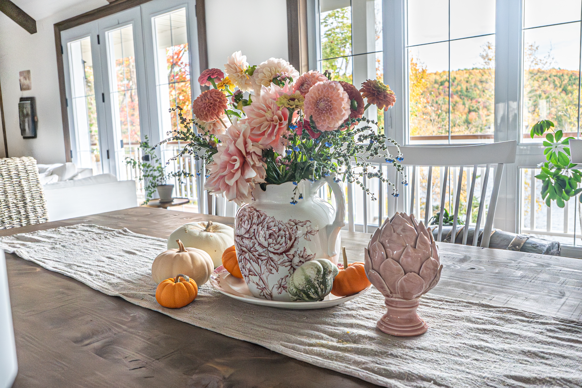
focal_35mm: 30
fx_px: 485
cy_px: 194
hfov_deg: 61.9
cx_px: 291
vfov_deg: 43.6
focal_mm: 20
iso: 2000
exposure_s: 1/100
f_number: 4
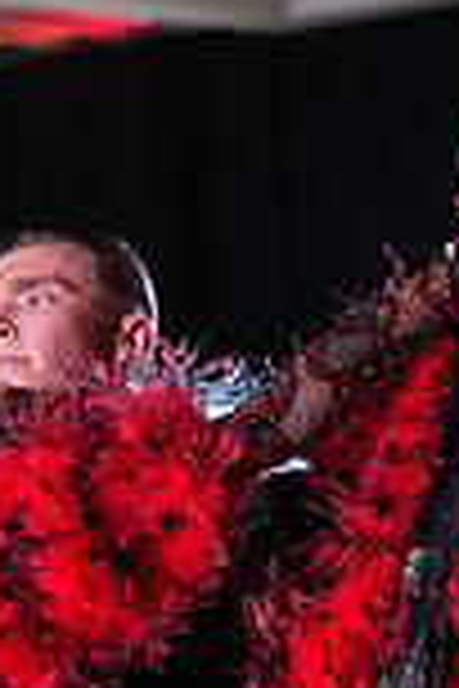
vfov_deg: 5.4
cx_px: 313
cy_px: 1043
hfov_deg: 3.7
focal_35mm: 376
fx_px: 7190
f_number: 5
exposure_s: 1/400
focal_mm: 99
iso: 8000
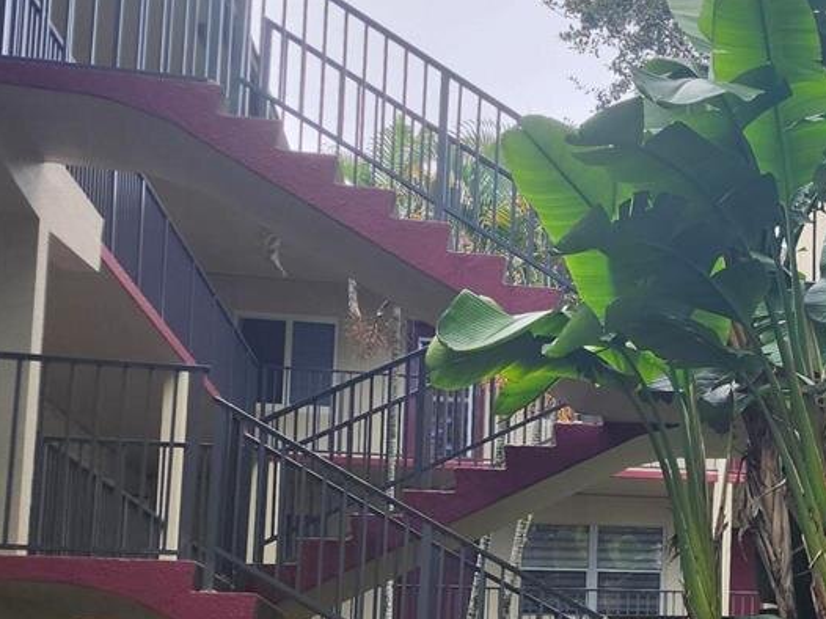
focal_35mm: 70
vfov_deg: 20.7
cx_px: 1099
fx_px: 1670
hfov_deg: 24.1
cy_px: 509
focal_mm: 5.54
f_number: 1.8
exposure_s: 1/180
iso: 50
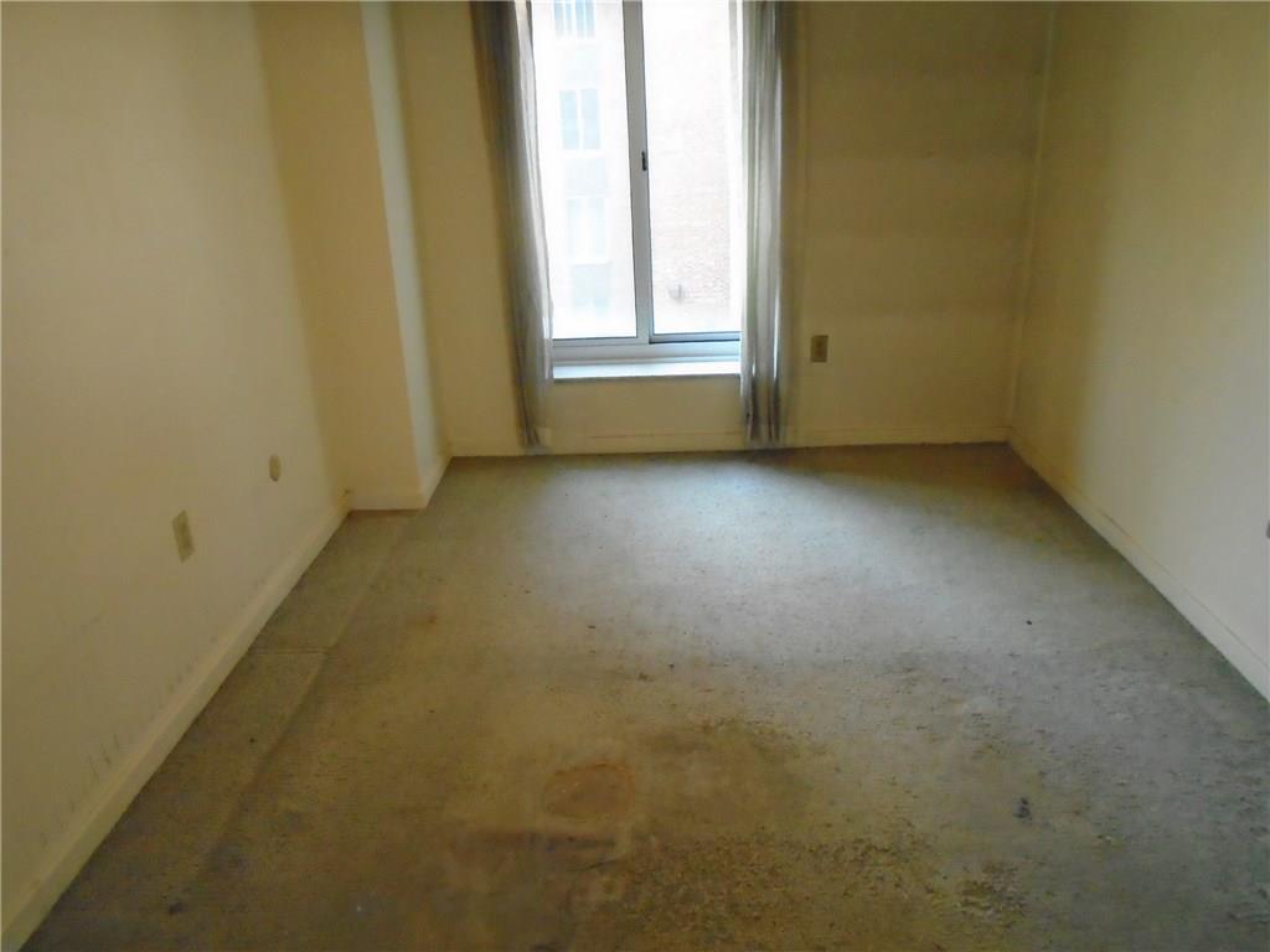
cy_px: 476
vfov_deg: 53.1
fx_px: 954
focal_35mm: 26
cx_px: 635
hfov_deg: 67.3
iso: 800
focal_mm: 4.6
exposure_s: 1/80
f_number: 3.2
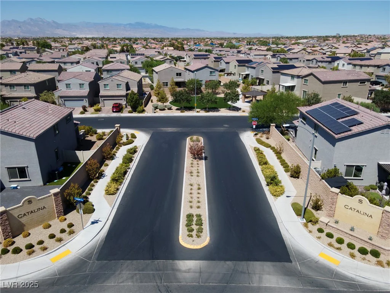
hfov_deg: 71.6
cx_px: 195
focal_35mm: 24
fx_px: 270
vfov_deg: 56.8
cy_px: 146
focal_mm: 4.5
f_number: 2.8
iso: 100
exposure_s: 1/800
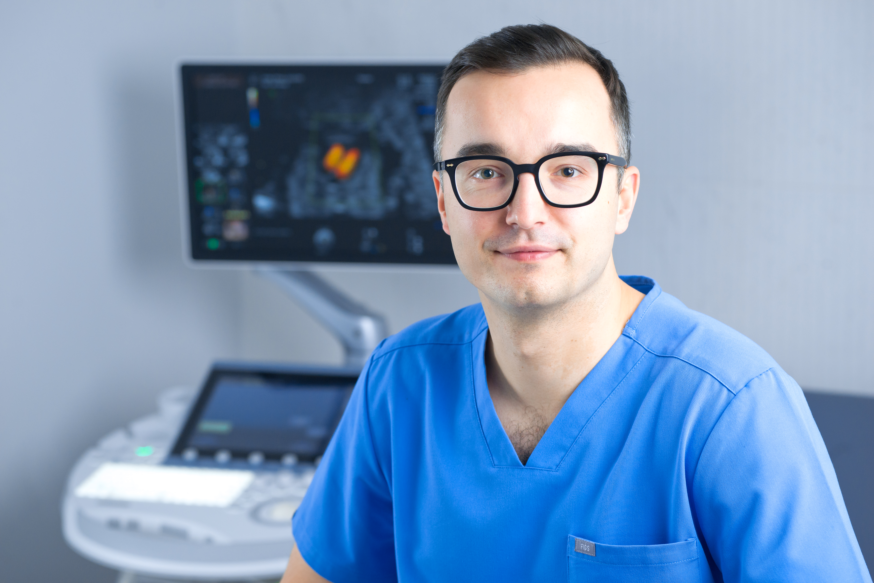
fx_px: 2234
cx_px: 437
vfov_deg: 14.9
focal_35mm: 92
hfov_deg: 22.1
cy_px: 292
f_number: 5
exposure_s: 1/125
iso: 1250
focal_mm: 92
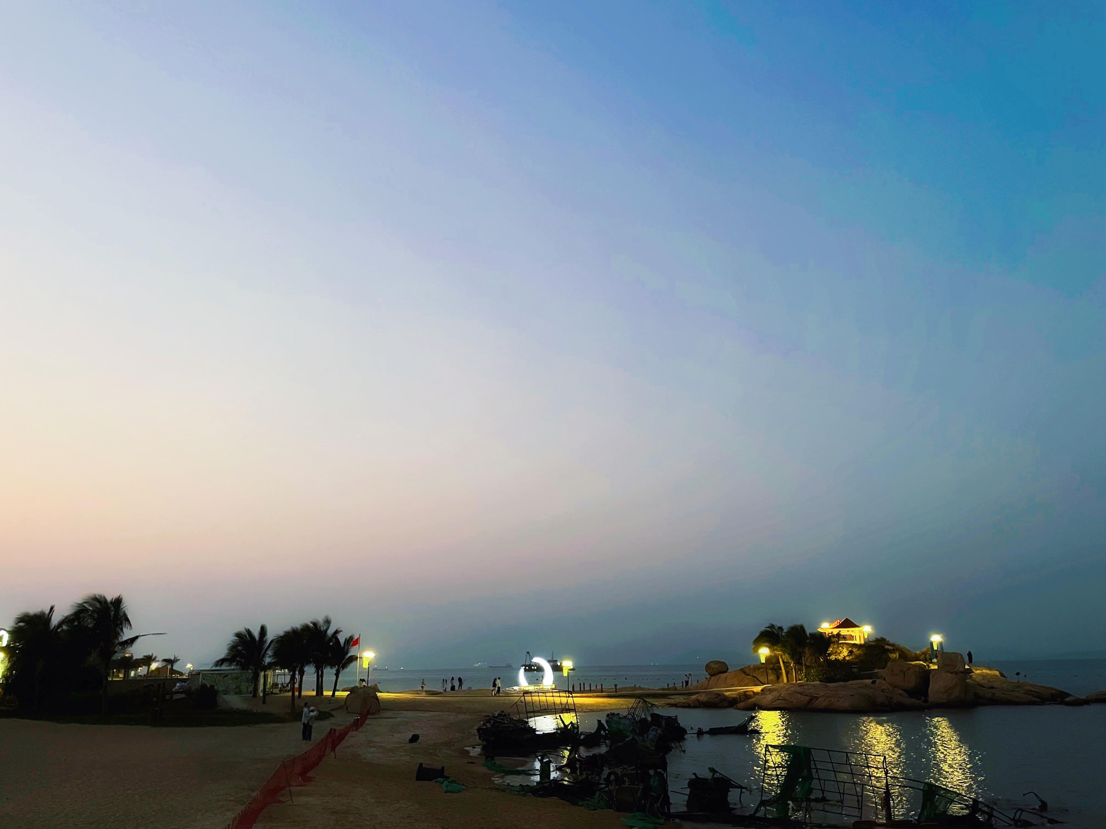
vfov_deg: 53.1
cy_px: 414
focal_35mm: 26
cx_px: 553
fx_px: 831
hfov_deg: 67.3
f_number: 1.6
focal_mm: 4.2
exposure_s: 1/25
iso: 500
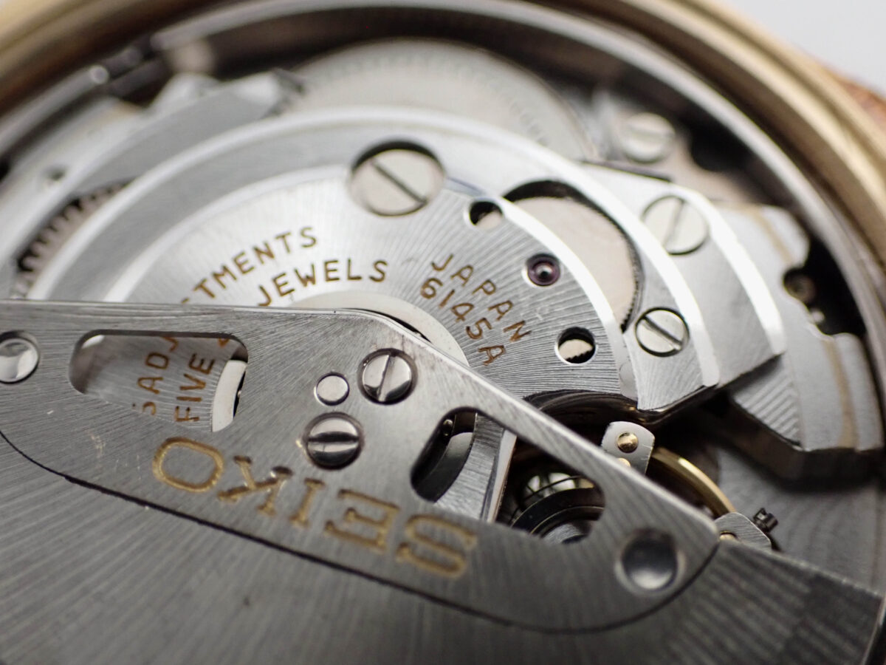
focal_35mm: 54
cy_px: 332
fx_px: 1382
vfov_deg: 27.0
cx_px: 443
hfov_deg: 35.5
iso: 800
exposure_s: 1/100
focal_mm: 9.65
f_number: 3.3
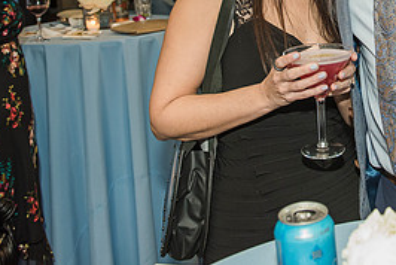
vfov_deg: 19.6
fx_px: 727
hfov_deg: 29.5
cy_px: -45
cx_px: 339
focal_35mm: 66
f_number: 4
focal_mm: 28
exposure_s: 1/100
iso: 1250
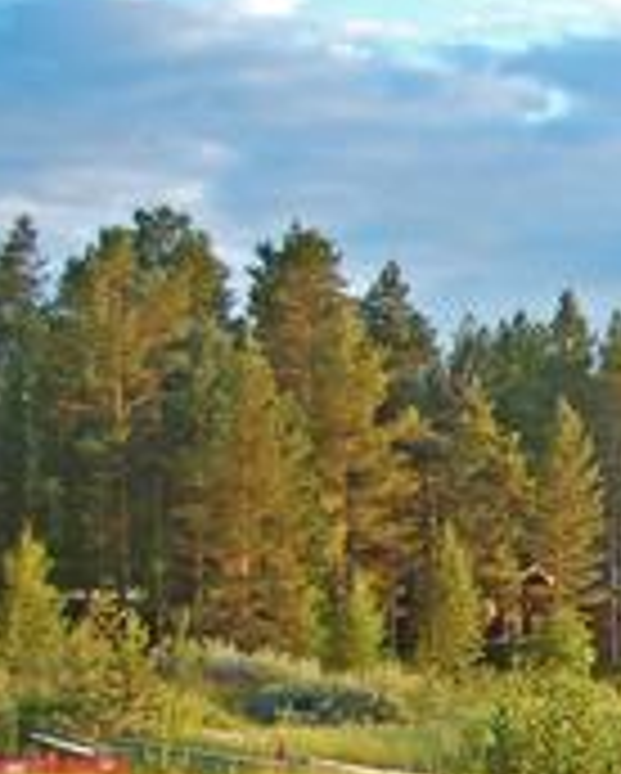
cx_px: 1112
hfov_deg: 13.2
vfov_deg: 17.8
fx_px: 2431
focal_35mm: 106
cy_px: 684
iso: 200
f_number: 5
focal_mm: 26
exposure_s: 1/125
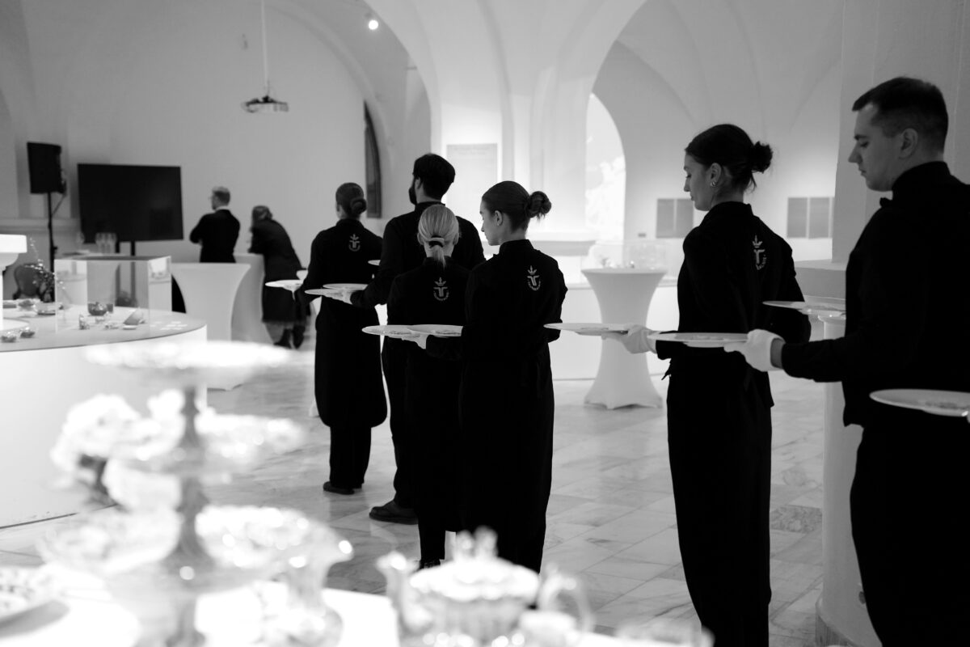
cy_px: 324
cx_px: 485
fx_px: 1401
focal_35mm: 52
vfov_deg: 26.0
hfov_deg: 38.2
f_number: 2.8
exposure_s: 1/160
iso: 4000
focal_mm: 52
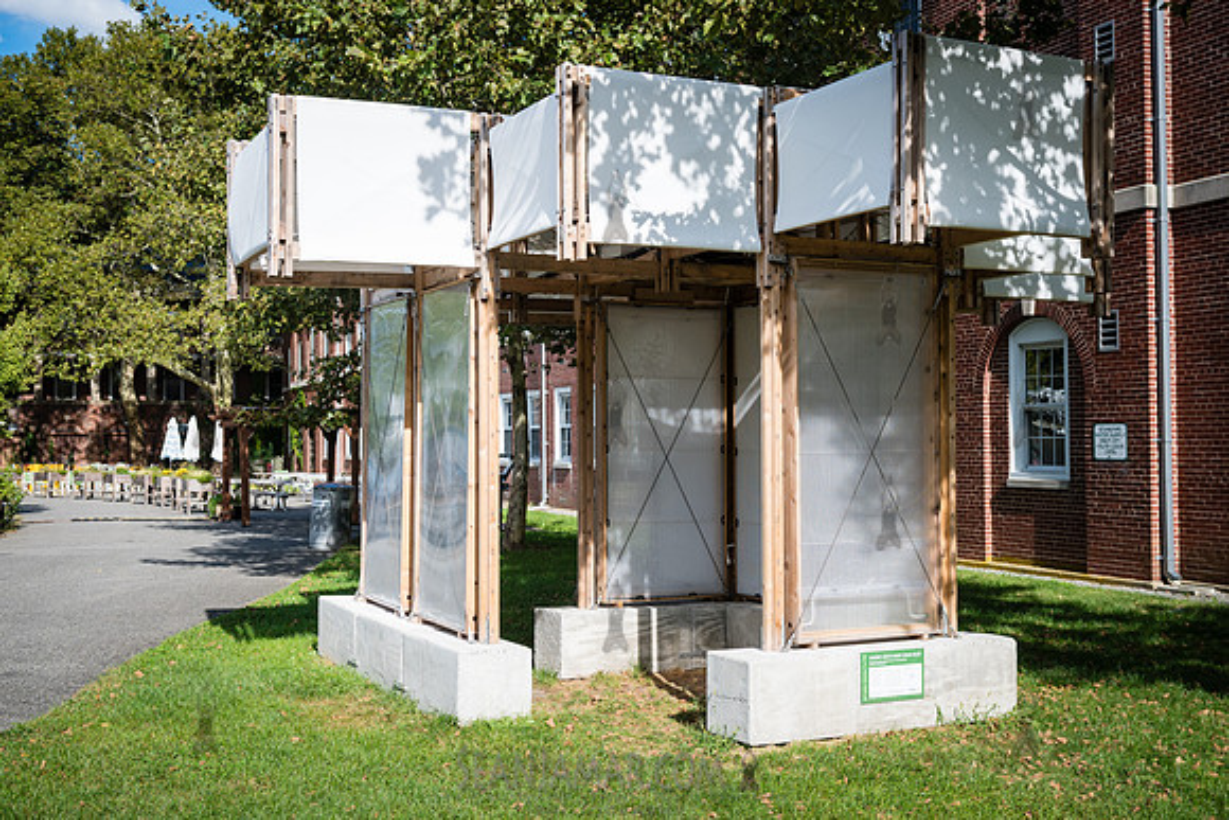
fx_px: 1434
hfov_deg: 46.4
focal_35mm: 42
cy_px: 410
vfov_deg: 31.9
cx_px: 614
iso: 250
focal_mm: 42
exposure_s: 1/1000
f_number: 4.5
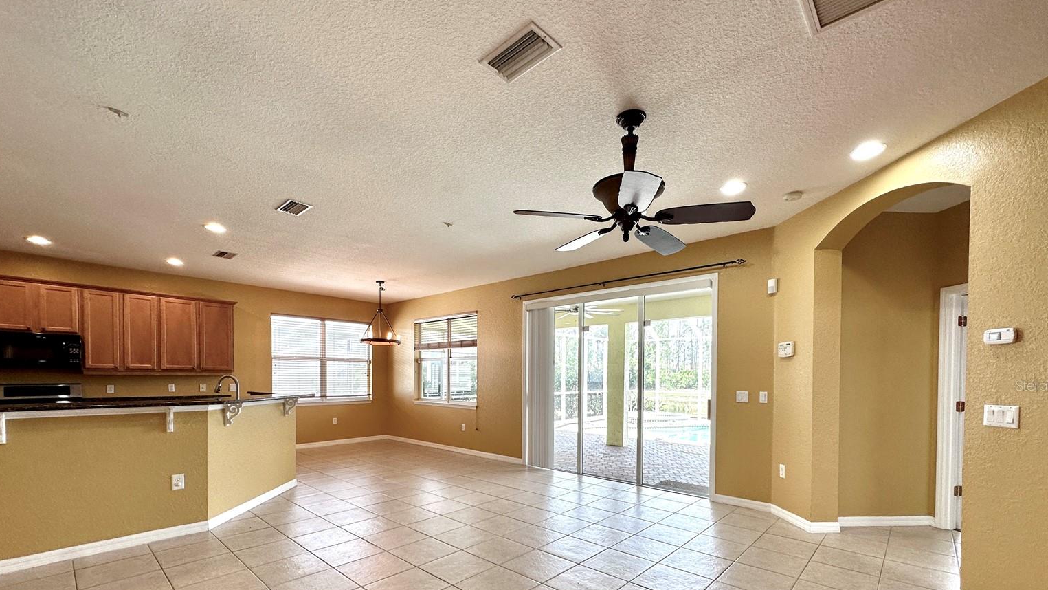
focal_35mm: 16
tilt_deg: -1.7
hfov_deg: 99.4
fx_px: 445
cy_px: 385
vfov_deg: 65.6
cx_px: 531
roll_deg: -0.1
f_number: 2.2
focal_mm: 2.22
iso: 64
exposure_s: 1/120
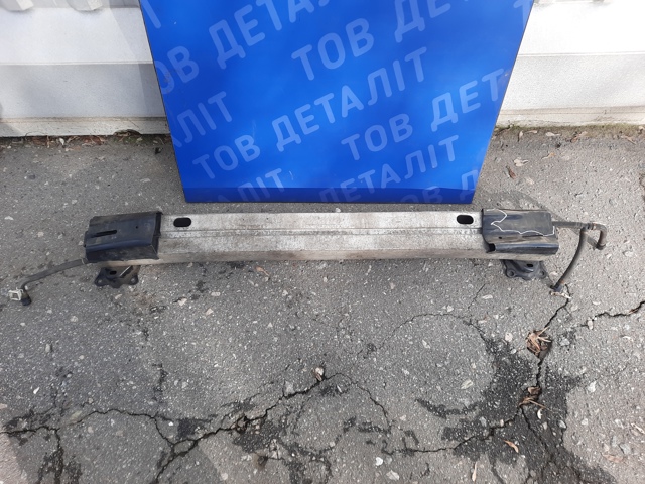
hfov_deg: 69.4
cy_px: 242
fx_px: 466
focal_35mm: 25
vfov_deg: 54.9
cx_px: 322
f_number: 2
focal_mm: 4.6
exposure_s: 1/302
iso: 32
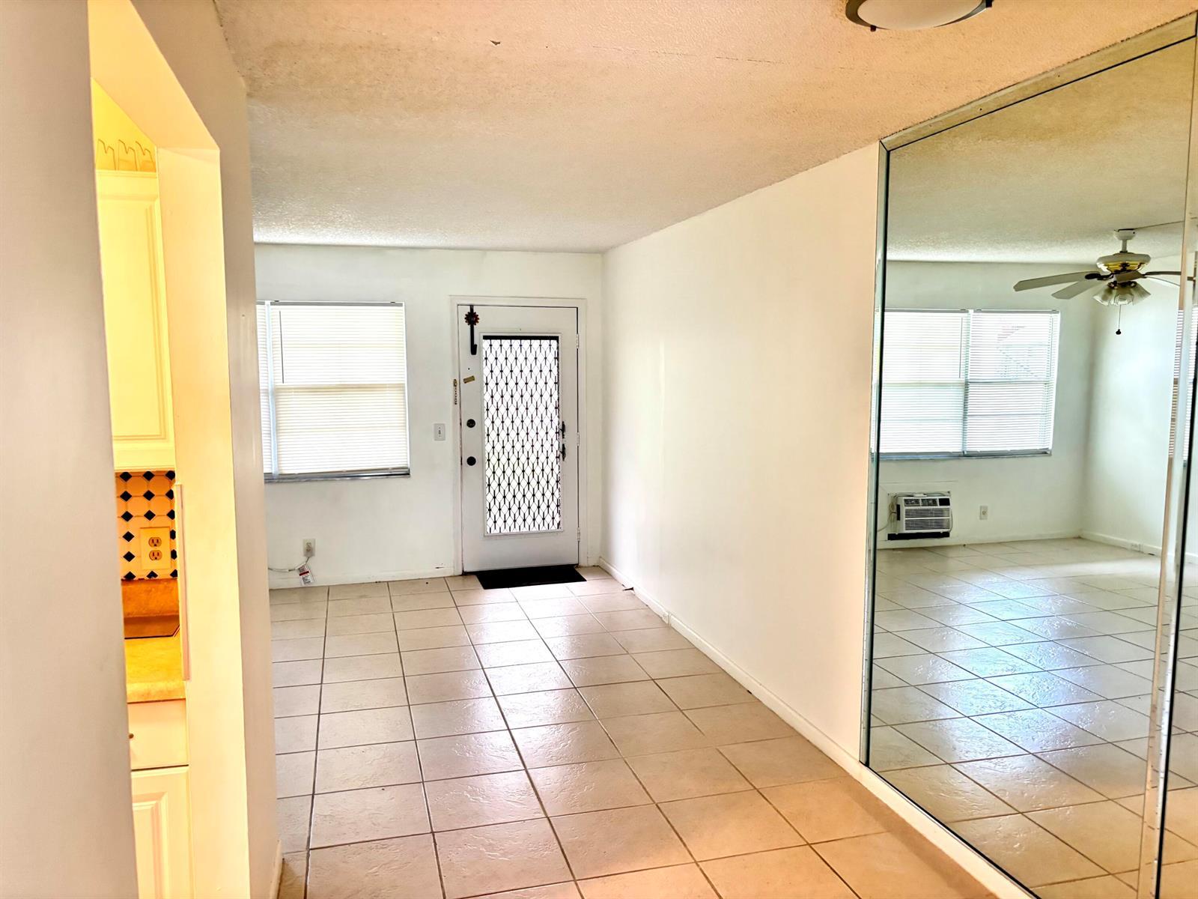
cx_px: 599
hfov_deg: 67.3
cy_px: 450
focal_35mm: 26
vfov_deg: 53.1
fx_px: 900
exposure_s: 1/40
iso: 400
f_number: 1.6
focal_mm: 5.96
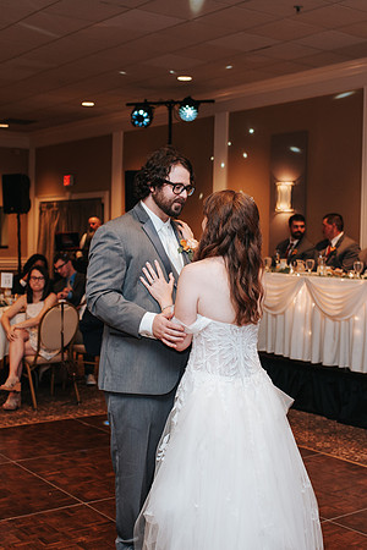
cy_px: 275
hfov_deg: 25.8
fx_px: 802
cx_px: 186
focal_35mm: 52
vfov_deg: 37.9
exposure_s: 1/160
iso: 1000
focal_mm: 35
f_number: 2.8
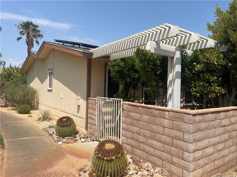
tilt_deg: -0.3
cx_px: 118
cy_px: 88
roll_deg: -0.7
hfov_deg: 67.3
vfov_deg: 53.1
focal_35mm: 26
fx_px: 178
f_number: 1.6
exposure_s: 1/4464
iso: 32
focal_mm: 4.2
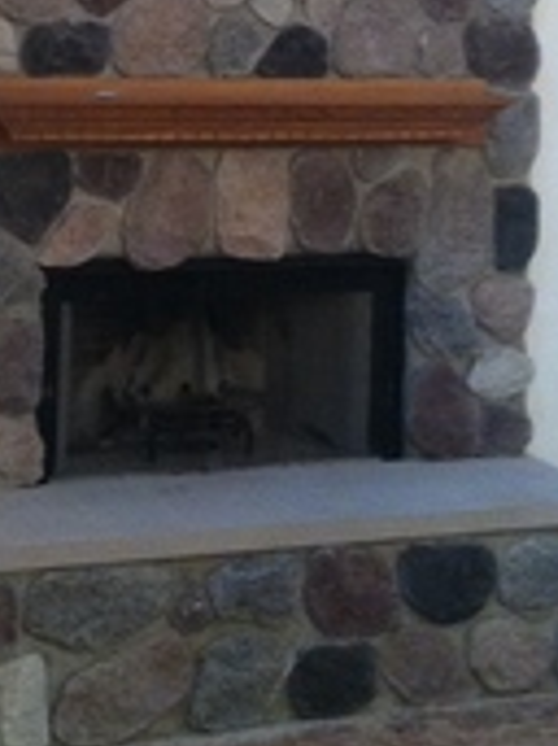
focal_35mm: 98
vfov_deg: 19.4
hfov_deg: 15.1
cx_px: 220
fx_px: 2109
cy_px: -22
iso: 250
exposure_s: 1/15
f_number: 2.8
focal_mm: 3.85
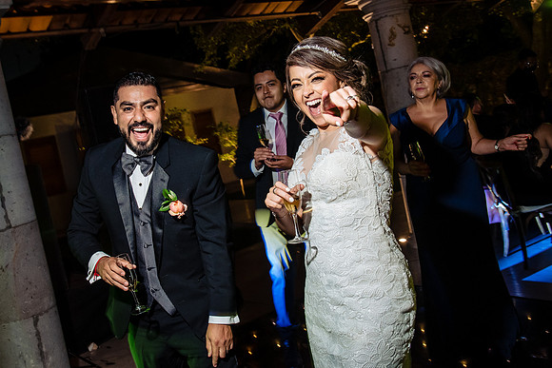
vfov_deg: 34.5
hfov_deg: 49.7
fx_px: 591
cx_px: 221
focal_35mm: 39
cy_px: 148
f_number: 7.1
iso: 2000
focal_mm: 32
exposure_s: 1/30
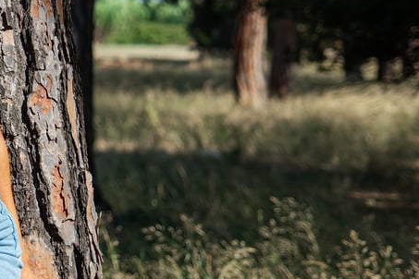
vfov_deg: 5.6
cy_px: 74
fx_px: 2863
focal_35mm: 246
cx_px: -53
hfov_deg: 8.3
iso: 50
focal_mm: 87
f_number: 5.6
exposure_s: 1/400
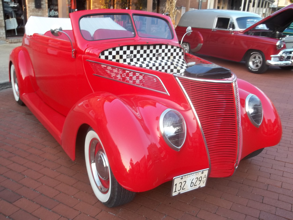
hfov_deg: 55.4
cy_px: 110
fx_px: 279
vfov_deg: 42.9
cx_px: 146
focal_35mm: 33
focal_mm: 5.9
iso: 64
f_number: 3.3
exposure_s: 1/40
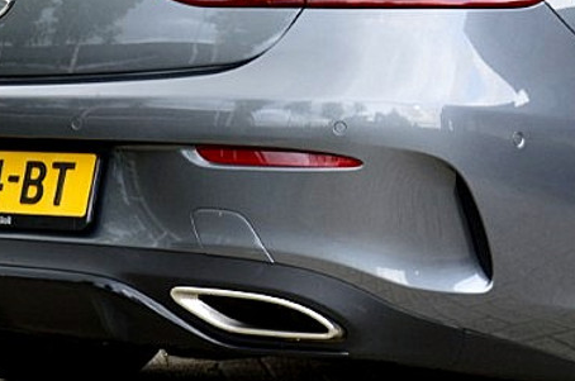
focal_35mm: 144
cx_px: 448
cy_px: 57
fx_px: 2289
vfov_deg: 9.5
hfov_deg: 14.3
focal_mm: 31
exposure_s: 1/60
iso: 400
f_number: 8
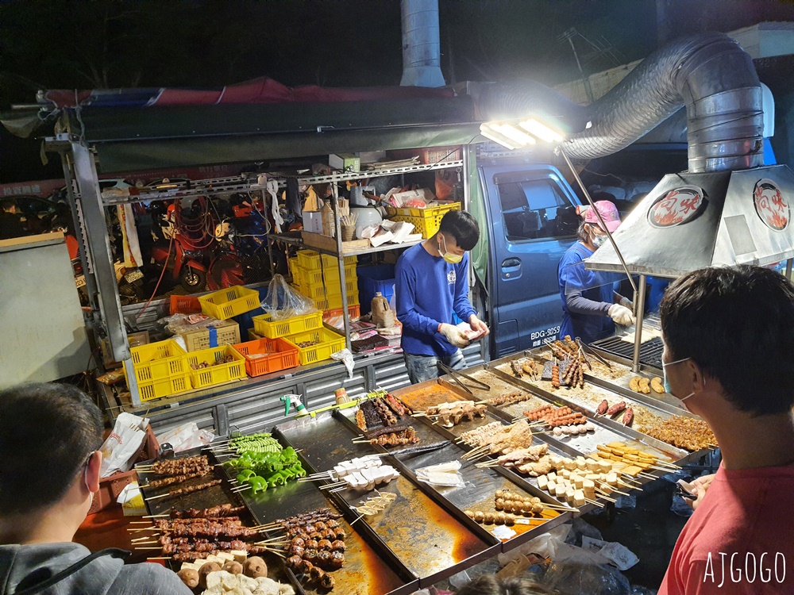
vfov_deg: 53.1
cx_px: 397
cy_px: 298
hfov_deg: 67.3
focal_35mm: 26
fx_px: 596
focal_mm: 4.32
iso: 250
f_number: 1.7
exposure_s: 1/120
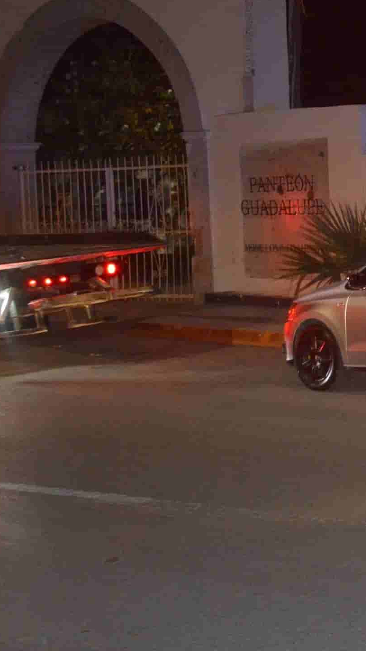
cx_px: 527
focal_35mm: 85
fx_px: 1466
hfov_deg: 13.5
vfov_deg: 25.0
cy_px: 291
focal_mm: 26
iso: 3200
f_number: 4
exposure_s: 1/60
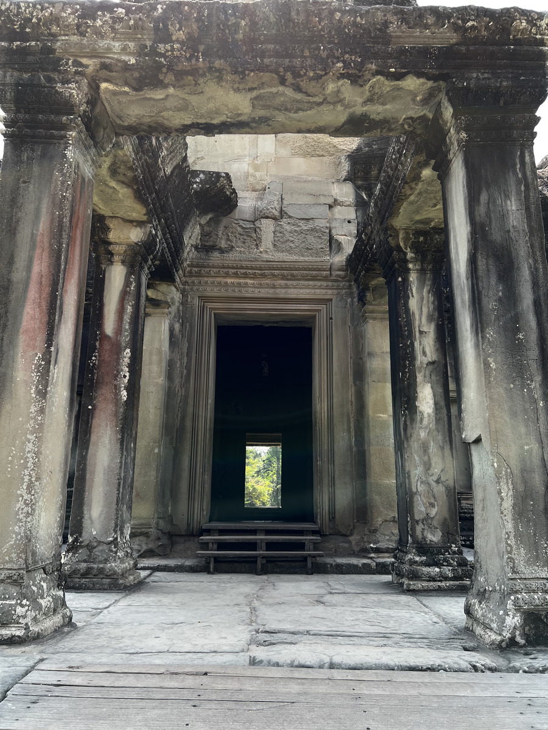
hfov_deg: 53.1
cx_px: 274
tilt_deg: +13.7
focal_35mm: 26
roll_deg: -0.9
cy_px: 365
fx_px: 549
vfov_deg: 67.3
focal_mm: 5.7
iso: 50
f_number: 1.5
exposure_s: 1/614
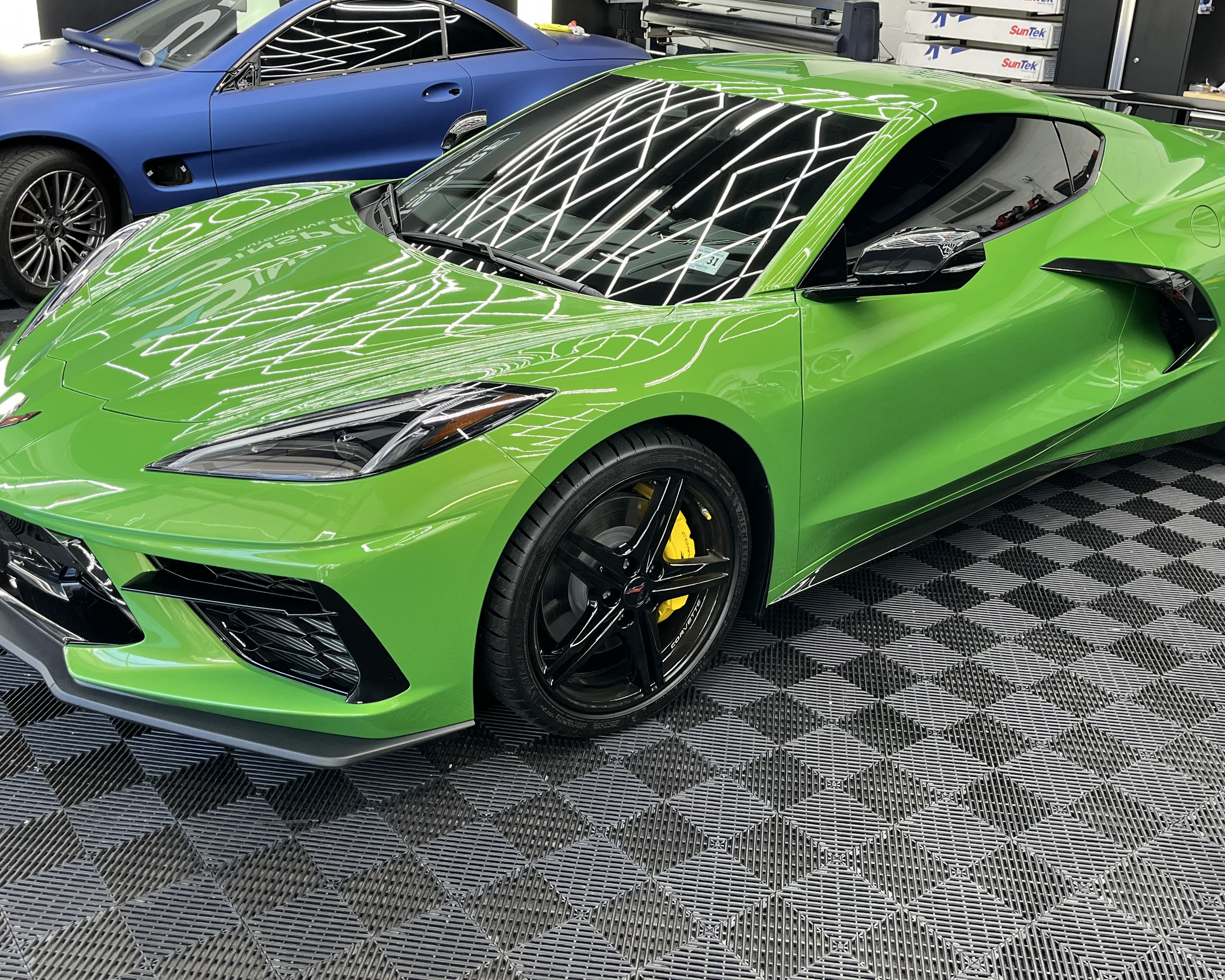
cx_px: 636
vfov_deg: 41.9
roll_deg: -2.8
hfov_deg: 51.5
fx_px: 1269
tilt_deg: -19.5
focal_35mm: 35
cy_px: 372
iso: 80
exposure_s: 1/120
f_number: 1.6
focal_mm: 5.1
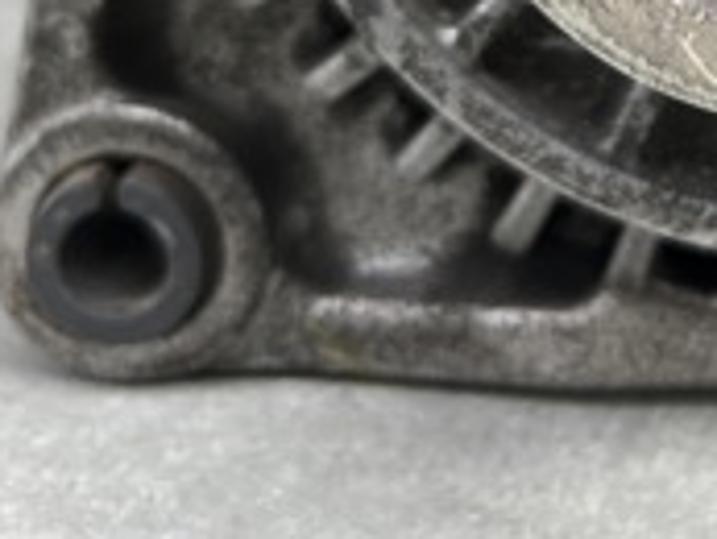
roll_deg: -2.4
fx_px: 1990
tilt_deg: -10.7
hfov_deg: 19.0
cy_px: -350
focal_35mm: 96
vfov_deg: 14.1
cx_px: 920
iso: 40
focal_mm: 5.1
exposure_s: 1/122
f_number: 1.6
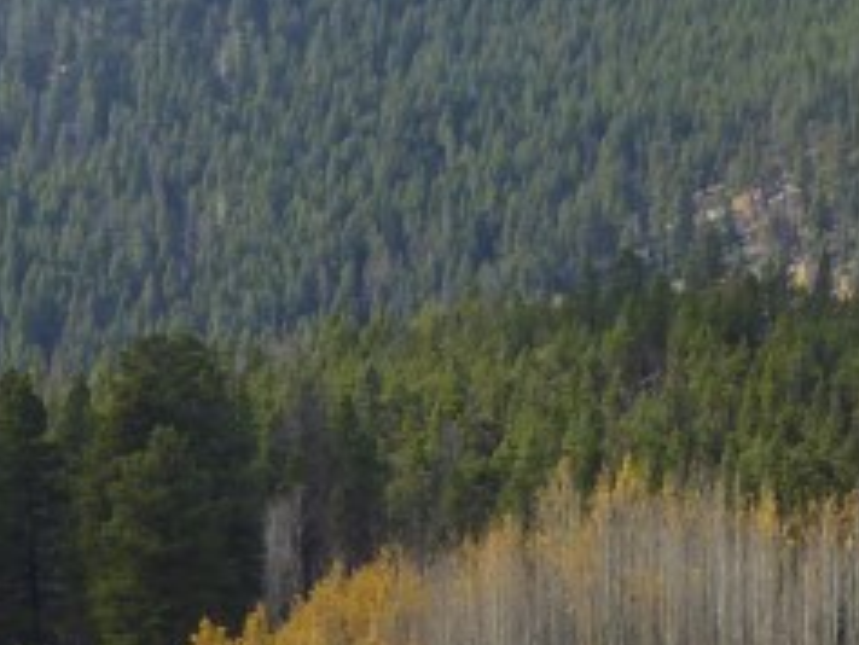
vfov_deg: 4.9
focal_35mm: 298
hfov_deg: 6.6
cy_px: 1069
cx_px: 431
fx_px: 7399
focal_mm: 11.7
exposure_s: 1/320
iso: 100
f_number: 4.4
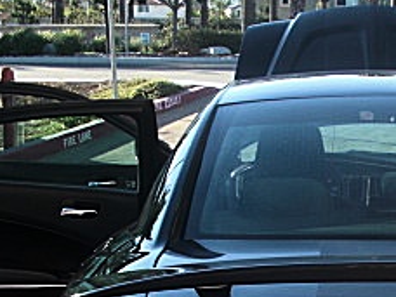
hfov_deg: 19.0
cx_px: 386
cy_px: 335
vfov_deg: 14.3
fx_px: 1155
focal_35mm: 101
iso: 50
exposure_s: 1/160
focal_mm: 6.3
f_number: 2.8
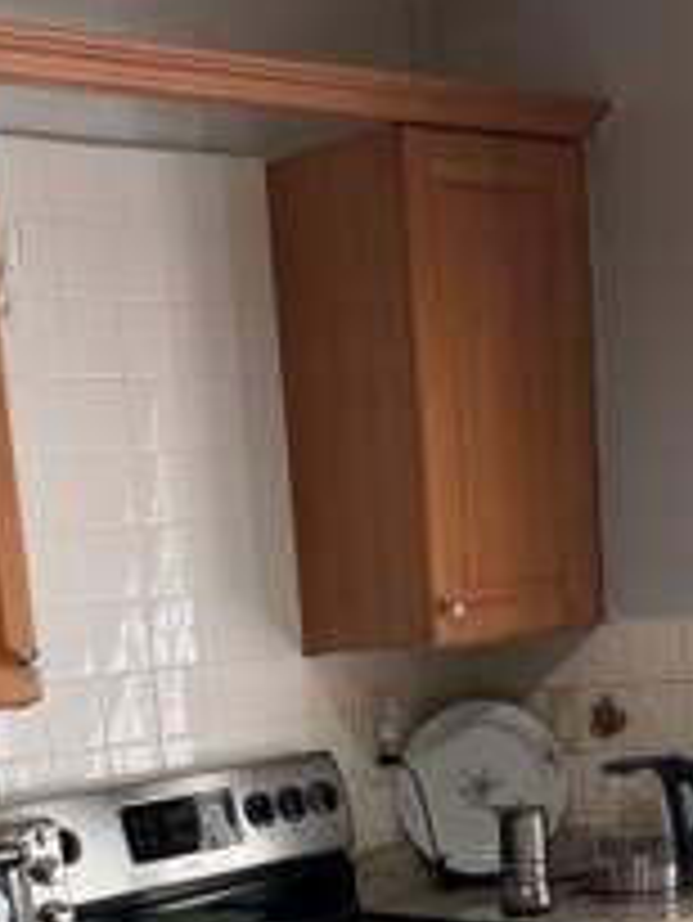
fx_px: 2000
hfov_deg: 19.6
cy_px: 1057
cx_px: 230
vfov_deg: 24.0
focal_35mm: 75
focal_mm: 6.76
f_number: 1.78
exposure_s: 1/154
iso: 160
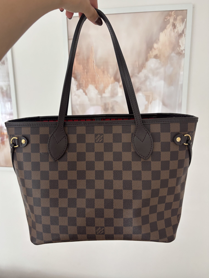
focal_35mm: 27
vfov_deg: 65.3
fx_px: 217
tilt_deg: -15.1
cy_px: 139
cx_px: 102
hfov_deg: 51.4
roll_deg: -0.4
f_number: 1.6
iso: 125
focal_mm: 5.96
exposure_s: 1/121
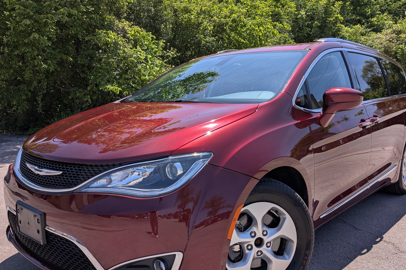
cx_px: 208
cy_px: 139
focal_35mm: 31
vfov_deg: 42.3
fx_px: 350
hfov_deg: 60.3
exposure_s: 1/1381
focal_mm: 6.9
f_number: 1.68
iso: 21
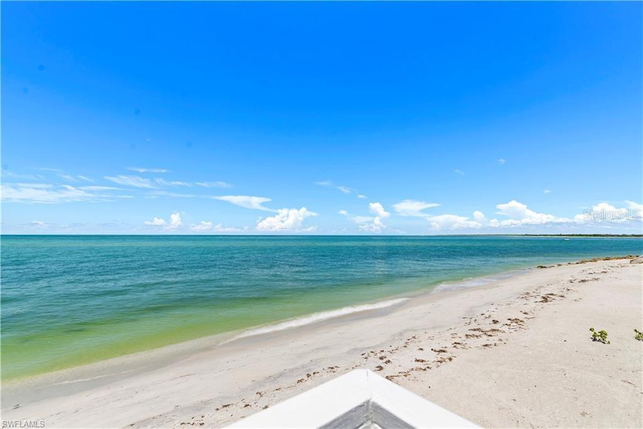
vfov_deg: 77.3
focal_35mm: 15
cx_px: 322
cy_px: 214
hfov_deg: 100.4
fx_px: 268
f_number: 8
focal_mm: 15
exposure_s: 1/160
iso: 100
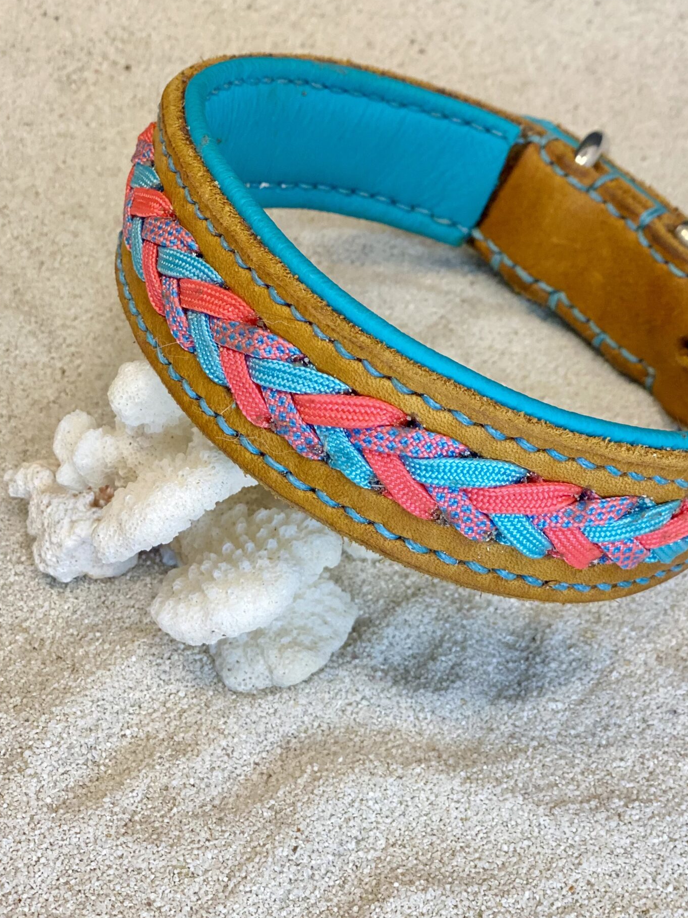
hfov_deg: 20.2
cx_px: 379
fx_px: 1935
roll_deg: -2.1
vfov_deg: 26.6
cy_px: 363
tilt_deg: -42.9
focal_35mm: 73
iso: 64
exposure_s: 1/100
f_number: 2
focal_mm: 6
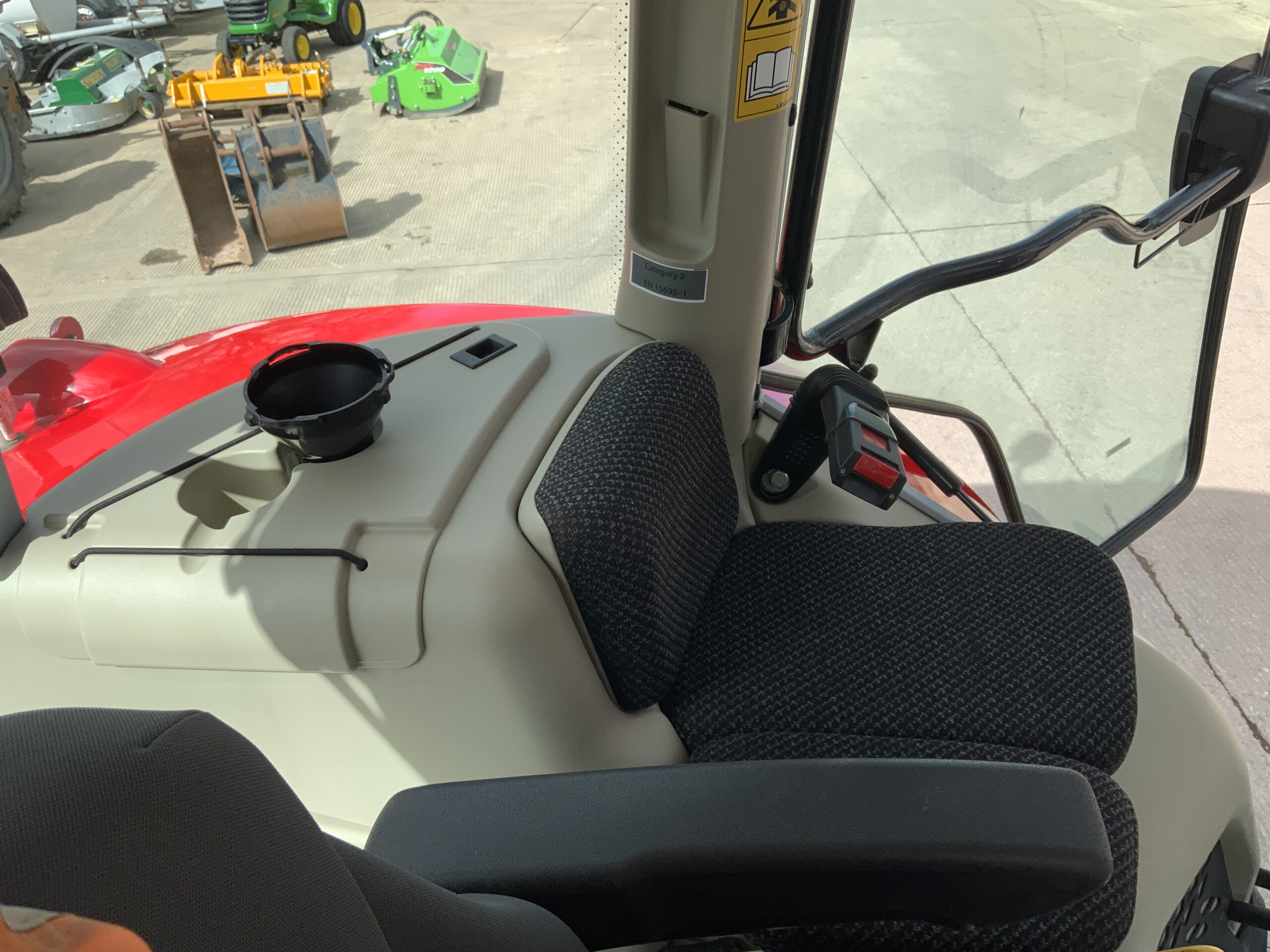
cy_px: 476
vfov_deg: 48.2
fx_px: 1064
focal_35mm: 29
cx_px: 635
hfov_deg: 61.7
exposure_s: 1/883
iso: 16
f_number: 1.8
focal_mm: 3
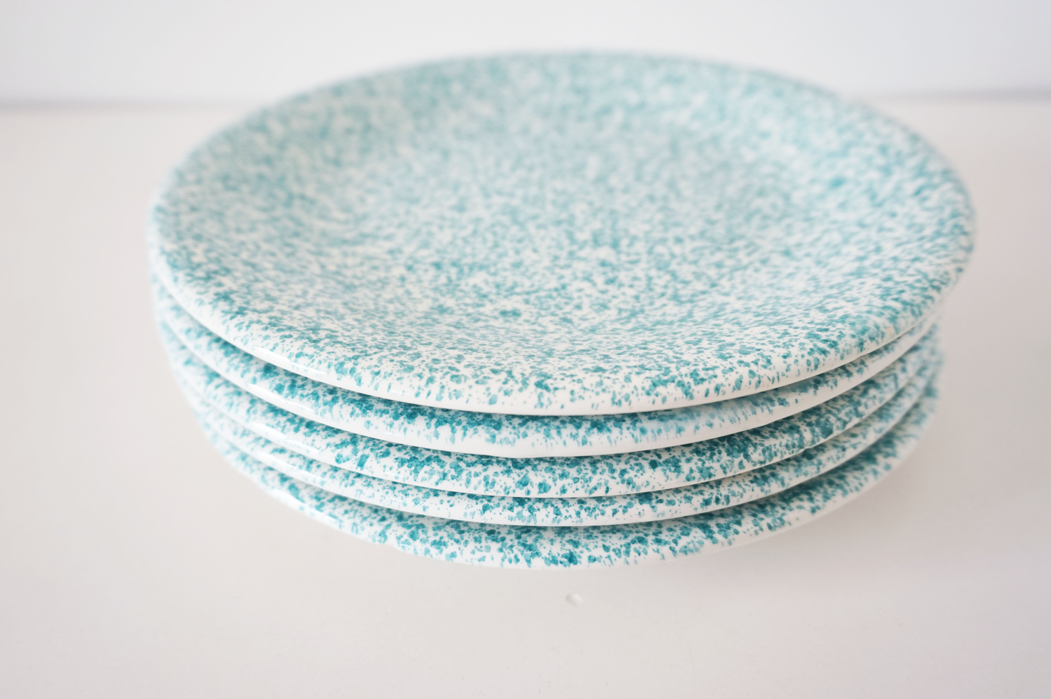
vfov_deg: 41.7
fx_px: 919
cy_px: 350
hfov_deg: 59.5
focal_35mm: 32
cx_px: 526
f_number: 4
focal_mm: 21
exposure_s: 1/160
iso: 250
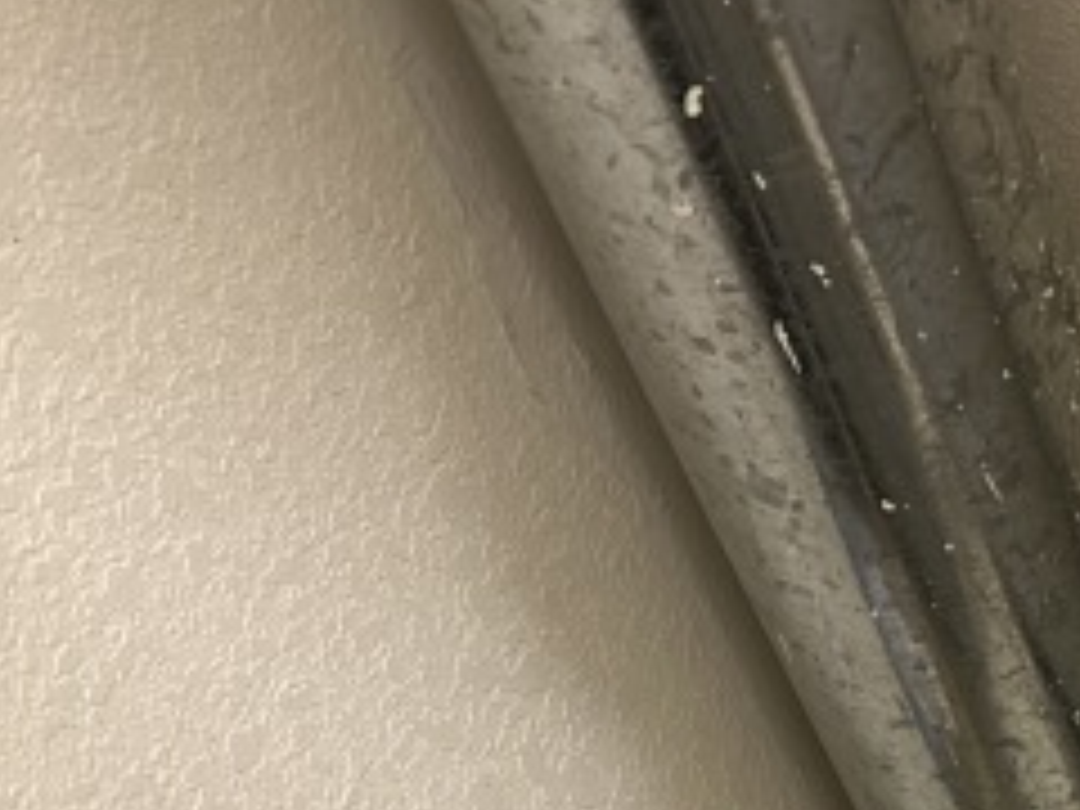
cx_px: 1390
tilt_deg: -55.5
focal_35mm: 80
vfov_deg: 17.0
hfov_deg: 22.0
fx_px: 2496
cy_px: 1143
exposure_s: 1/40
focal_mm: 6.86
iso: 800
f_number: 1.78
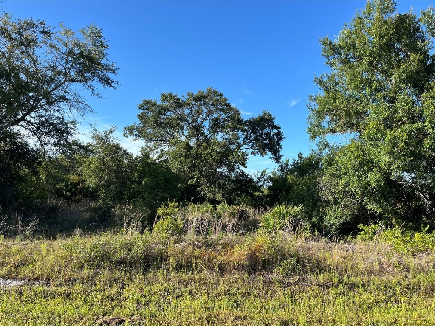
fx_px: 327
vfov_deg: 53.1
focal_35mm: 26
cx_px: 218
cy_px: 163
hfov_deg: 67.3
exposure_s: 1/1441
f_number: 1.6
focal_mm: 5.1
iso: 50
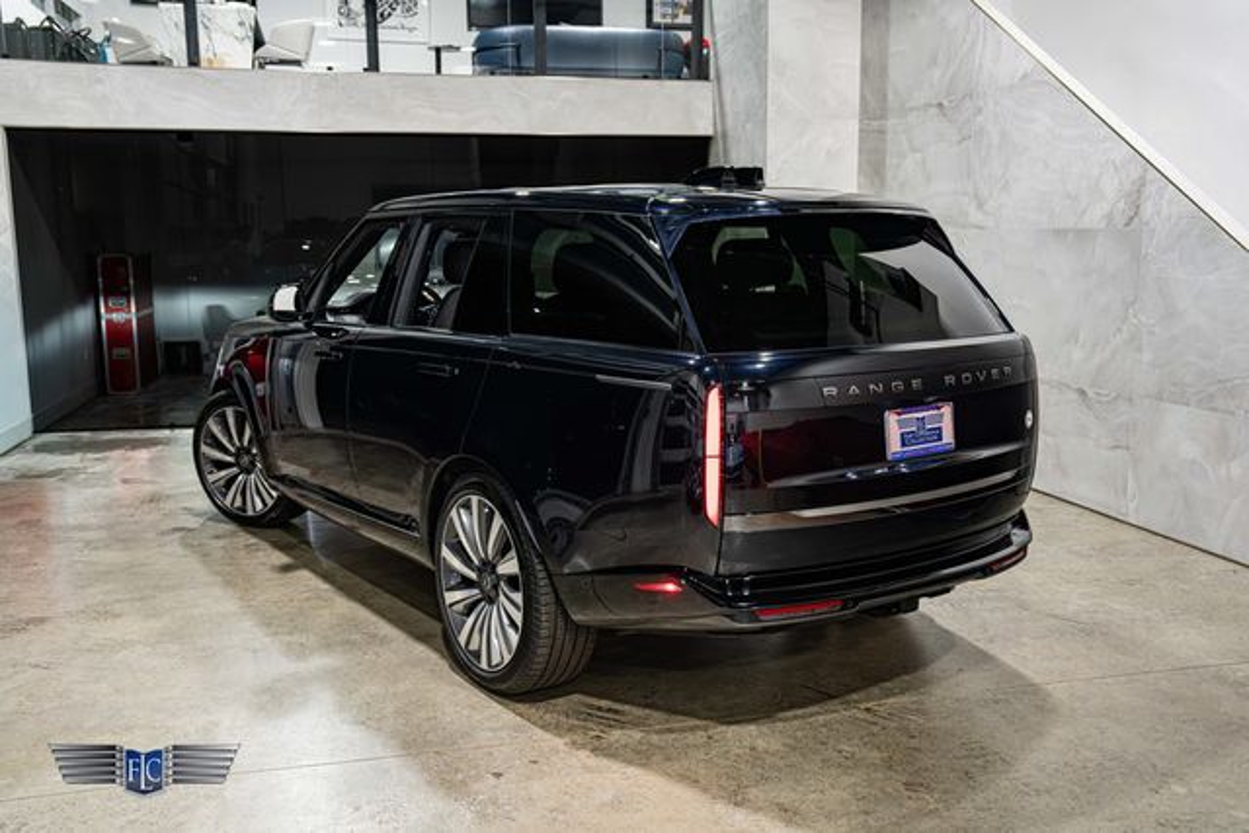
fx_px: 1145
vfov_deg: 40.0
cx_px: 624
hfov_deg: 57.2
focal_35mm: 33
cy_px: 416
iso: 1600
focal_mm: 33
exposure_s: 1/50
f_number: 4
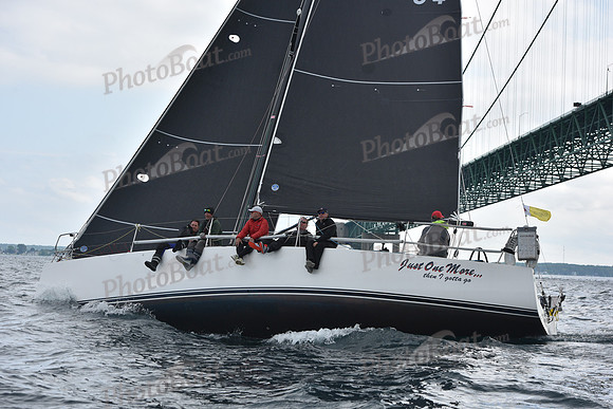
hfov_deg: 28.8
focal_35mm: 70
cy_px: 204
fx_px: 1192
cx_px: 306
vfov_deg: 19.5
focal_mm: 70
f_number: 7.1
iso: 400
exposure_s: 1/800
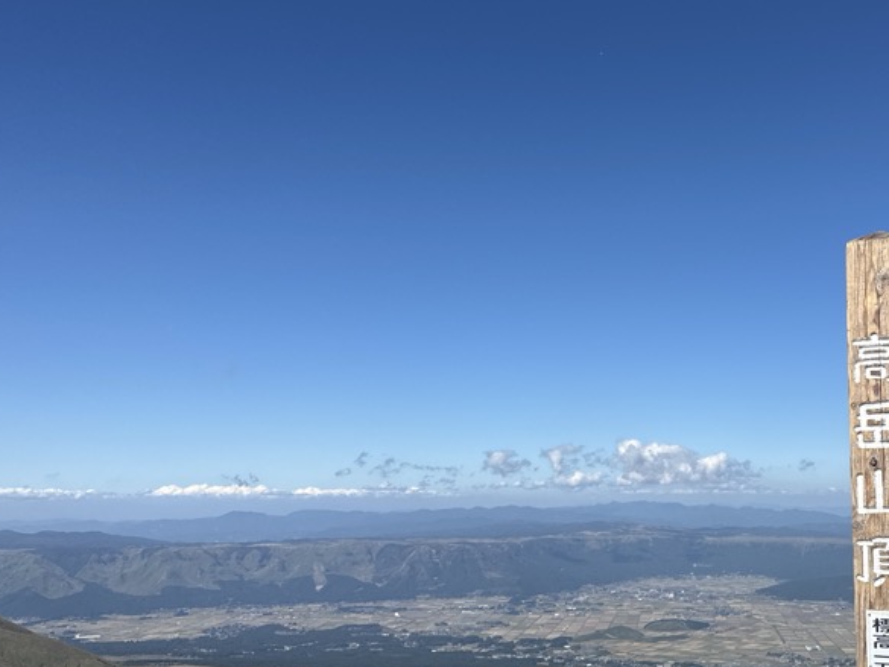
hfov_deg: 42.5
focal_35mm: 42
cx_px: 731
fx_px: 1079
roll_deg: -0.8
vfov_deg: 34.2
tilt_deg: +4.0
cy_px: 421
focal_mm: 6.86
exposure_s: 1/7042
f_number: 1.78
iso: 80
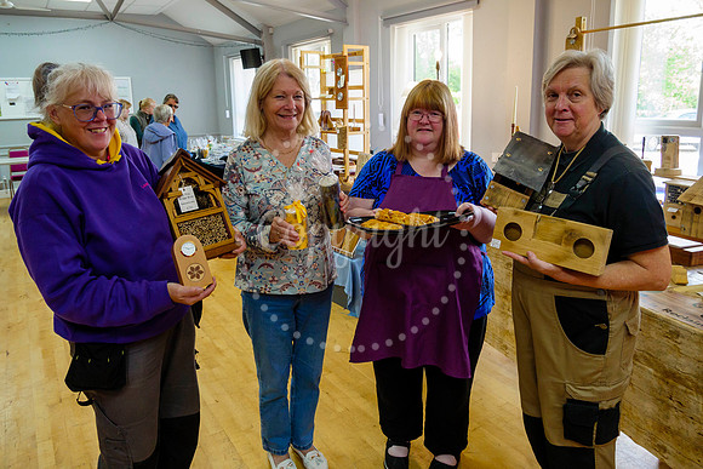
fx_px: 488
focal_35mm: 25
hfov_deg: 71.6
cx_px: 352
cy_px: 205
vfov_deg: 51.2
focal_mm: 12
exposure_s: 1/60
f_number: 5
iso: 1000
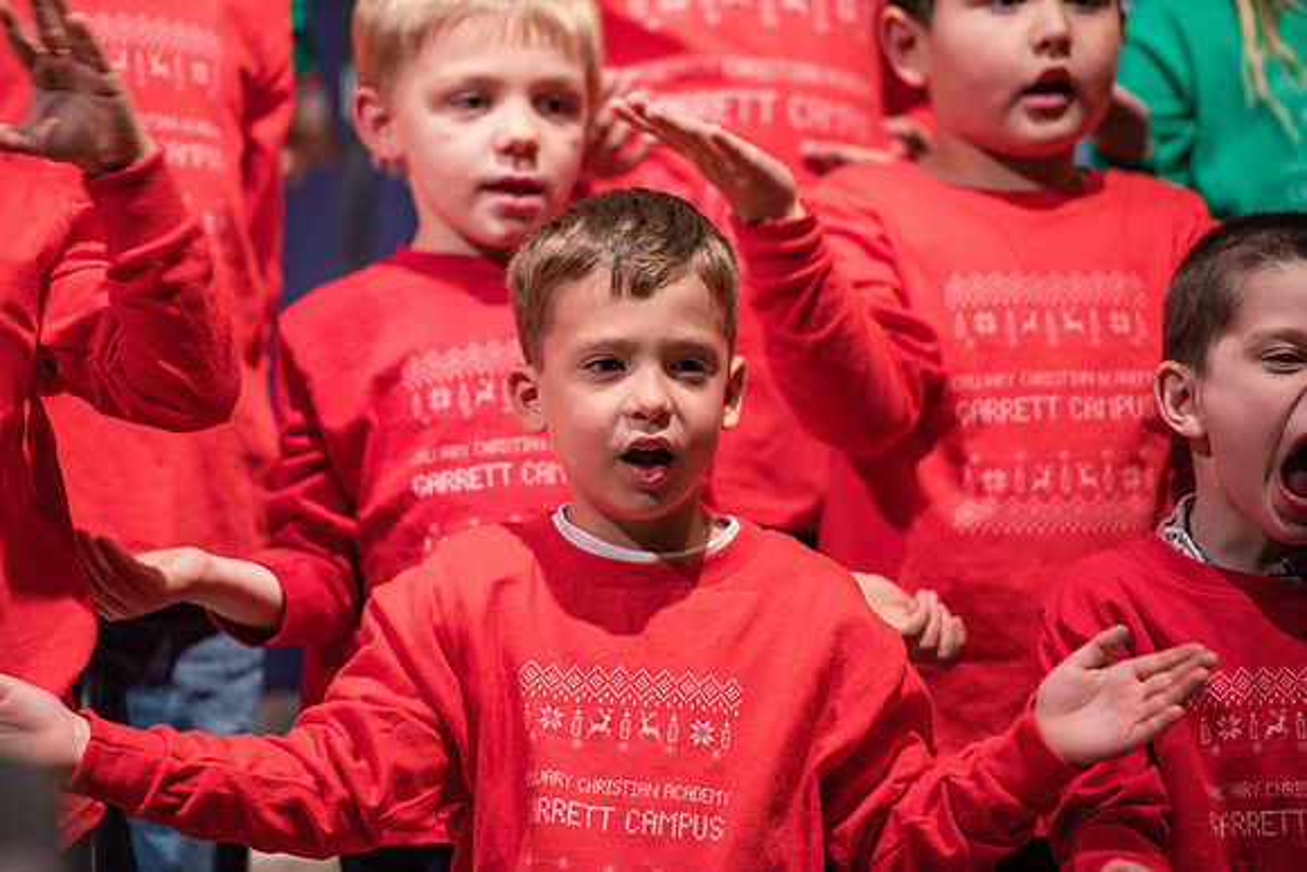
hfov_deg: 10.3
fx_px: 7262
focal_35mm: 200
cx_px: 654
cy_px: 436
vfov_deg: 6.9
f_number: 2.8
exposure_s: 1/125
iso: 1600
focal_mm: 200
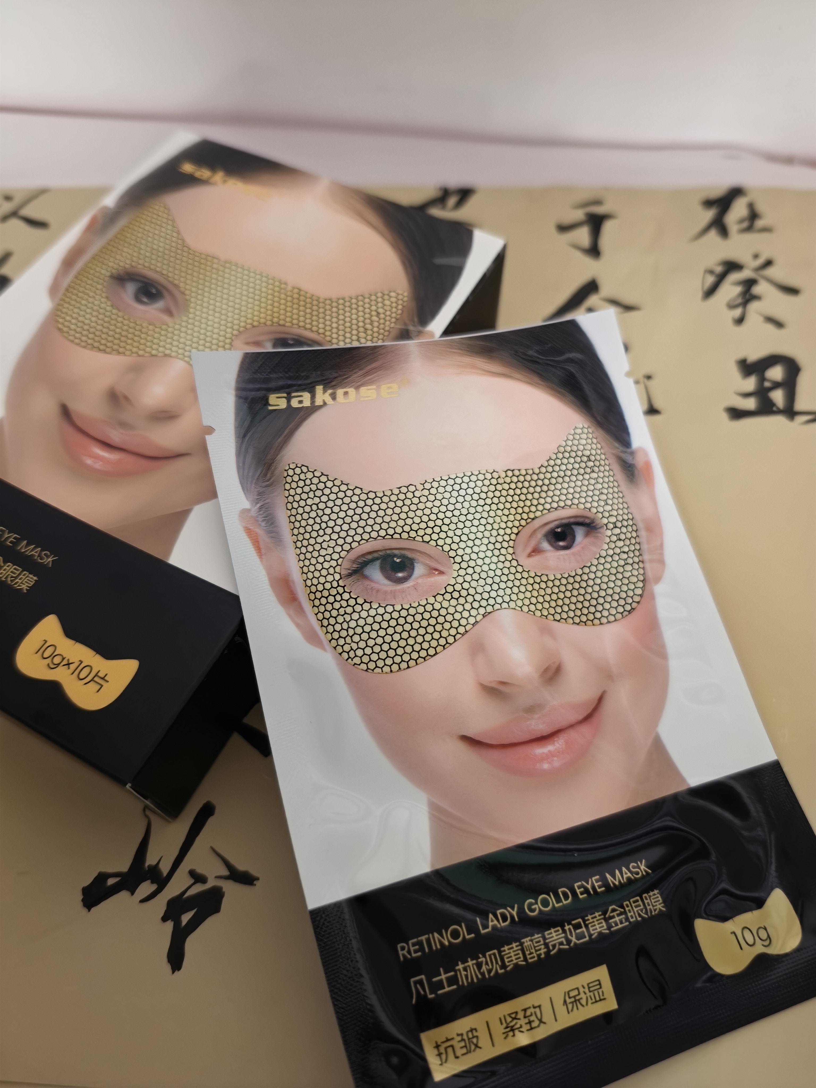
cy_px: 544
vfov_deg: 71.6
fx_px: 754
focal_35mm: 24
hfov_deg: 56.8
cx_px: 408
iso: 50
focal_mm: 5.75
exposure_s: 1/264
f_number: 1.4
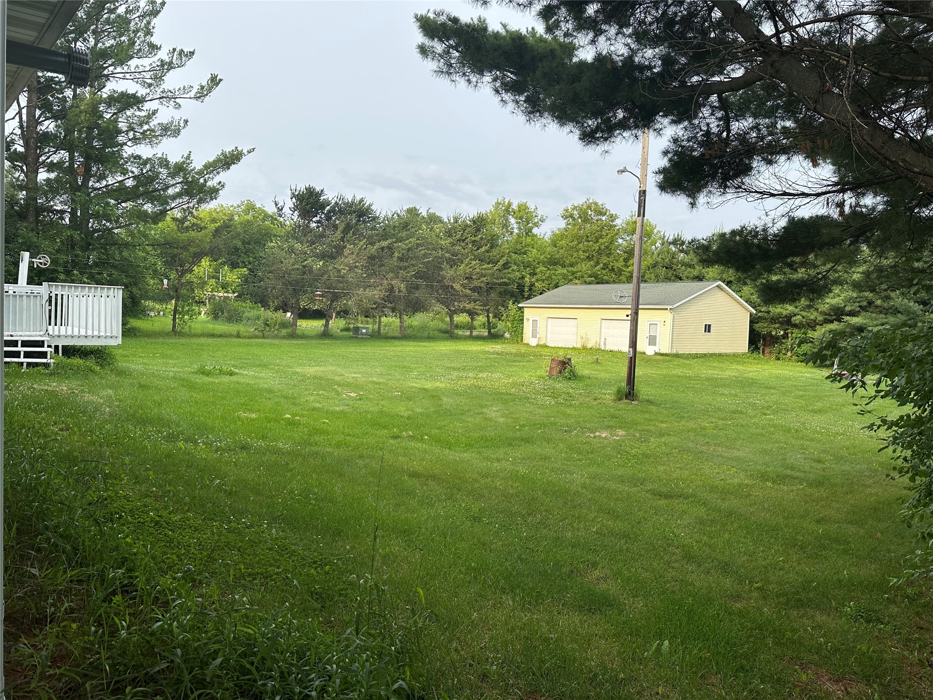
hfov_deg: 71.6
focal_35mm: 24
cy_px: 350
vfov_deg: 56.8
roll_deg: -2.2
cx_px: 466
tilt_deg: -1.8
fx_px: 647
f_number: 1.78
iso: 80
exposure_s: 1/1321
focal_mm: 6.86
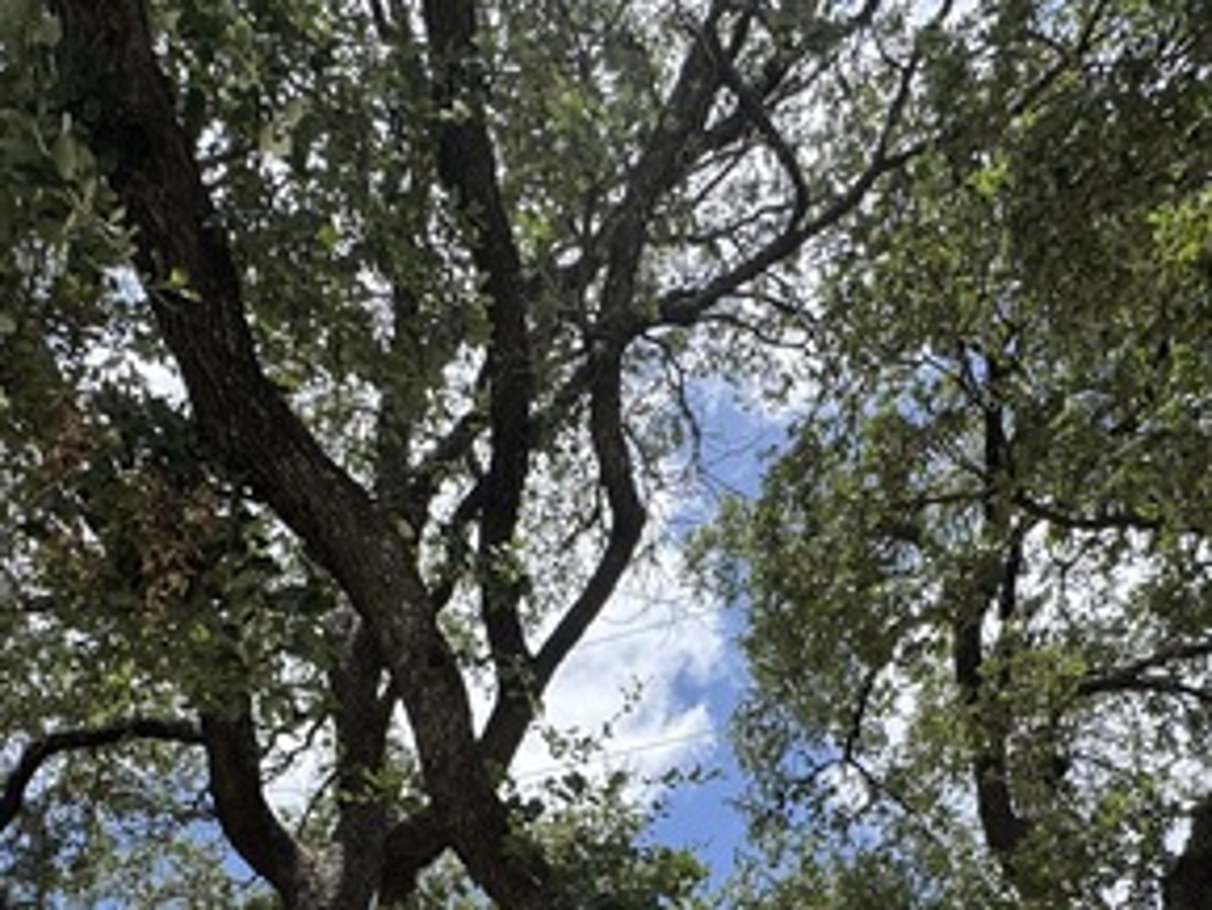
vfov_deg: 38.6
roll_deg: -2.8
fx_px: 1086
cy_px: 969
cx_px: 633
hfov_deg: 58.3
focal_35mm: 31
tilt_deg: +32.0
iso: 50
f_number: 2.2
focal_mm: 2.22
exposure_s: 1/1020
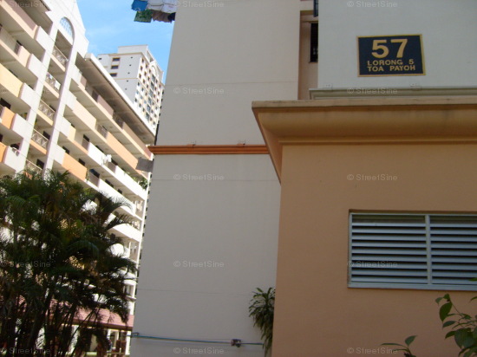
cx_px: 238
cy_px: 178
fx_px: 482
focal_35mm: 35
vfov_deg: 40.7
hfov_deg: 52.6
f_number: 7.1
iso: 80
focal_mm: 5.8
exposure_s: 1/180
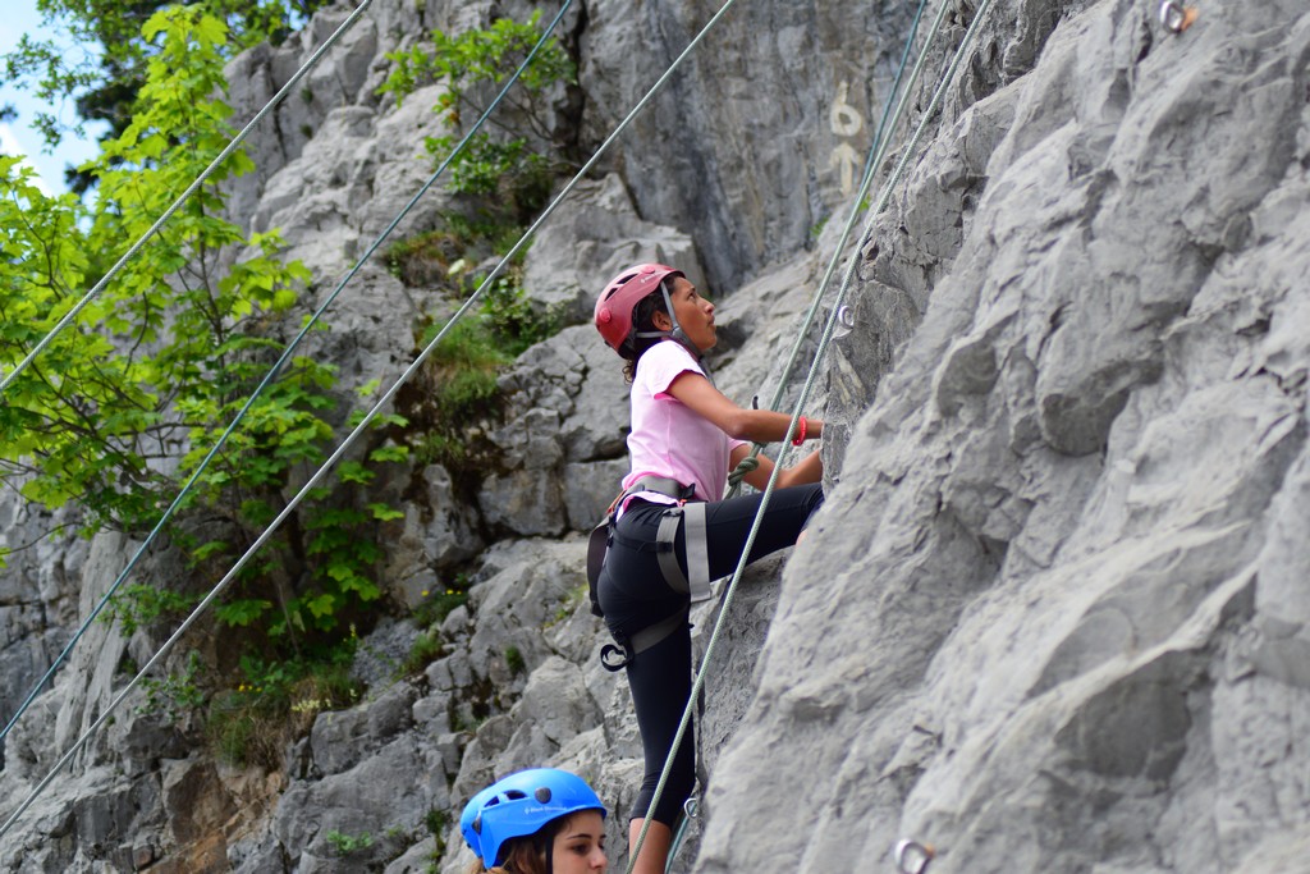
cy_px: 437
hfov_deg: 19.5
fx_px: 3821
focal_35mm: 105
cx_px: 655
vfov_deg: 13.0
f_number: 4
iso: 360
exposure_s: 1/1250
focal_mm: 70
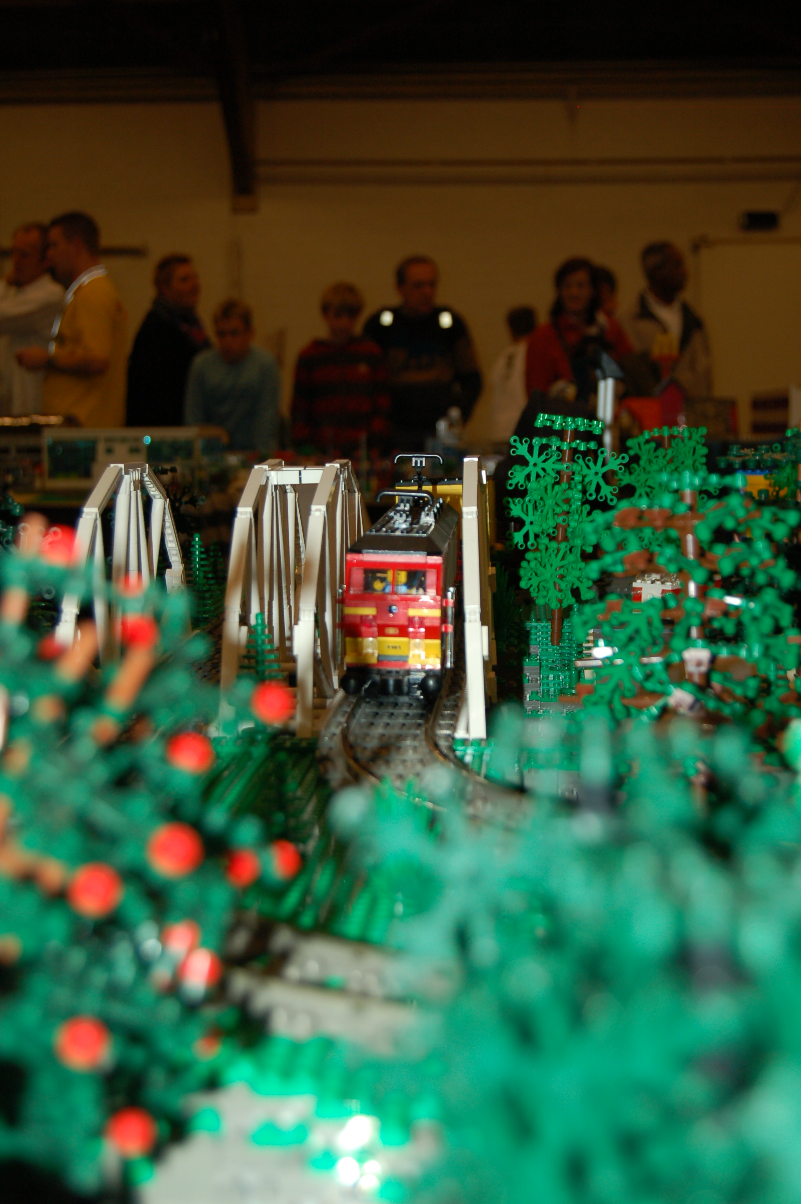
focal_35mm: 58
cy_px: 593
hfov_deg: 23.3
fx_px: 1939
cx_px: 407
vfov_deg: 34.5
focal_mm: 38
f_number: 4.8
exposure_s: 1/60
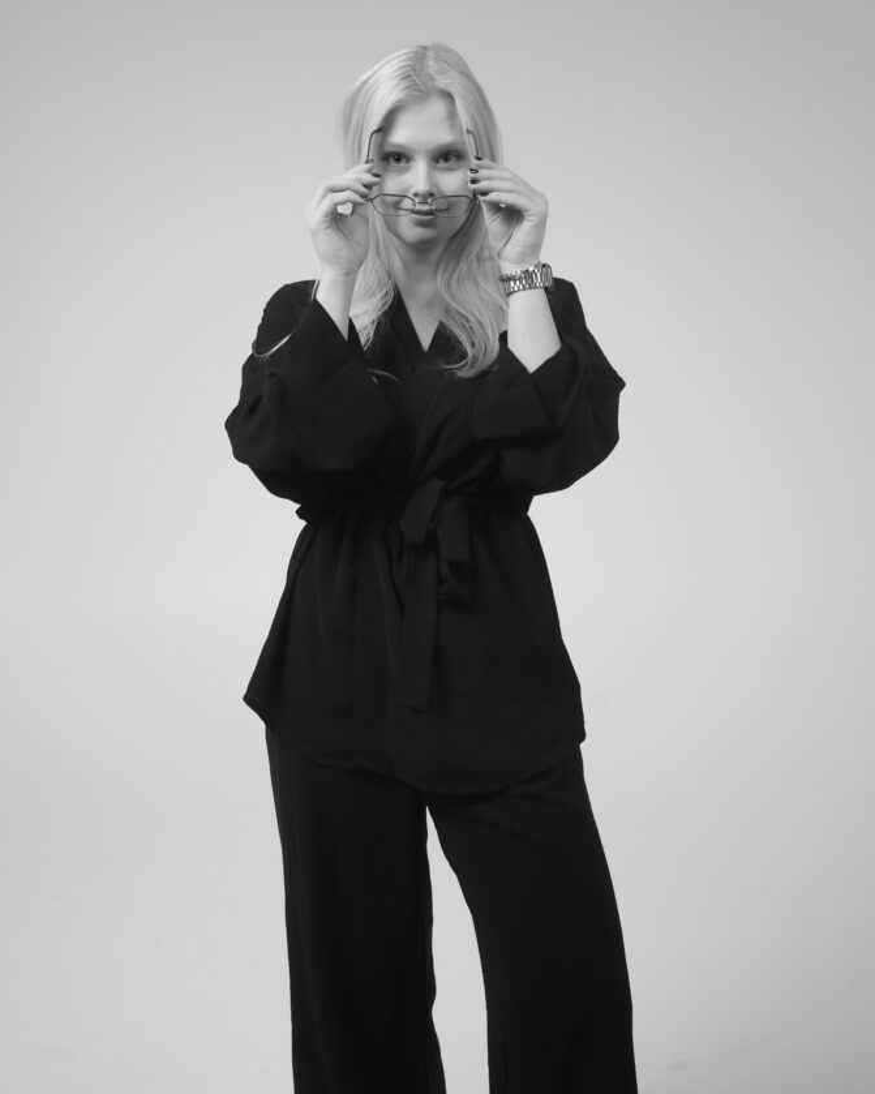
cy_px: 531
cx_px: 444
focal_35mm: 55
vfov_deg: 34.2
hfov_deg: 27.6
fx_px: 1781
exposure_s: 1/125
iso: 320
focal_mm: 48
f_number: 4.2
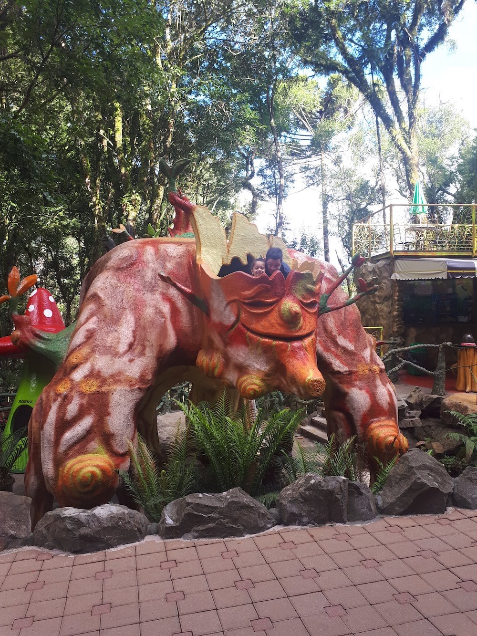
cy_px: 318
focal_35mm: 27
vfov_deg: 65.3
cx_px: 238
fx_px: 496
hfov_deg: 51.4
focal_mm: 3.6
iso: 40
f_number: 1.9
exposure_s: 1/140
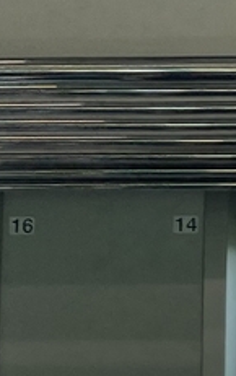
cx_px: 789
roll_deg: +1.1
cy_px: 479
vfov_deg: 14.1
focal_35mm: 143
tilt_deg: +1.8
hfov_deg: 7.6
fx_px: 1467
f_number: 1.6
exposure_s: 1/1171
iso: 32
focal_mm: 4.2
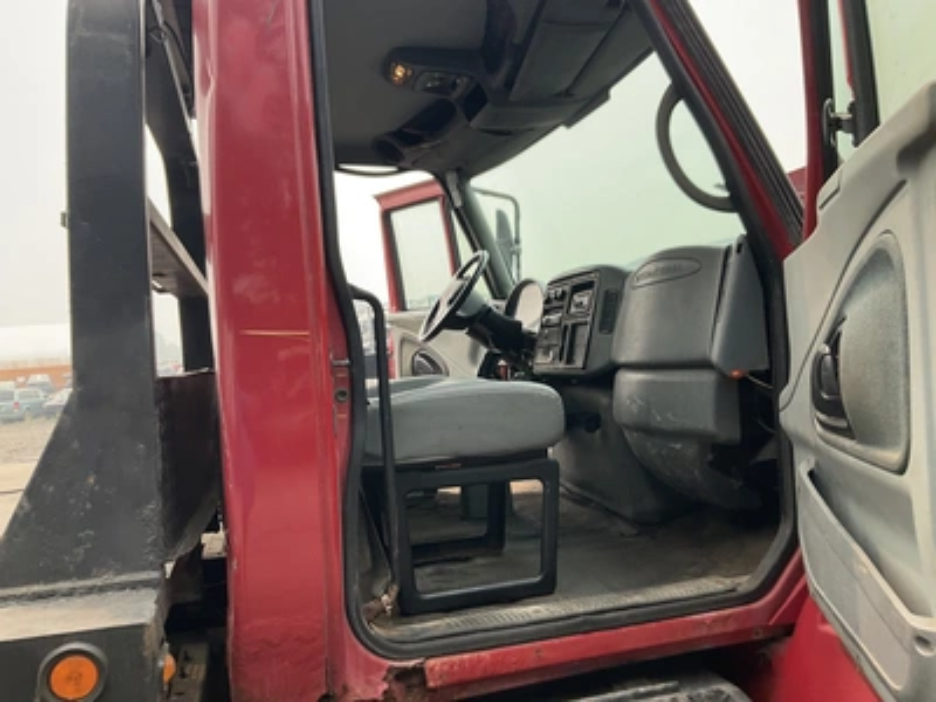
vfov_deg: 48.2
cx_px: 468
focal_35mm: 29
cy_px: 351
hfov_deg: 61.7
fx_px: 784
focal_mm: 3
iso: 25
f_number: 1.8
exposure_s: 1/551
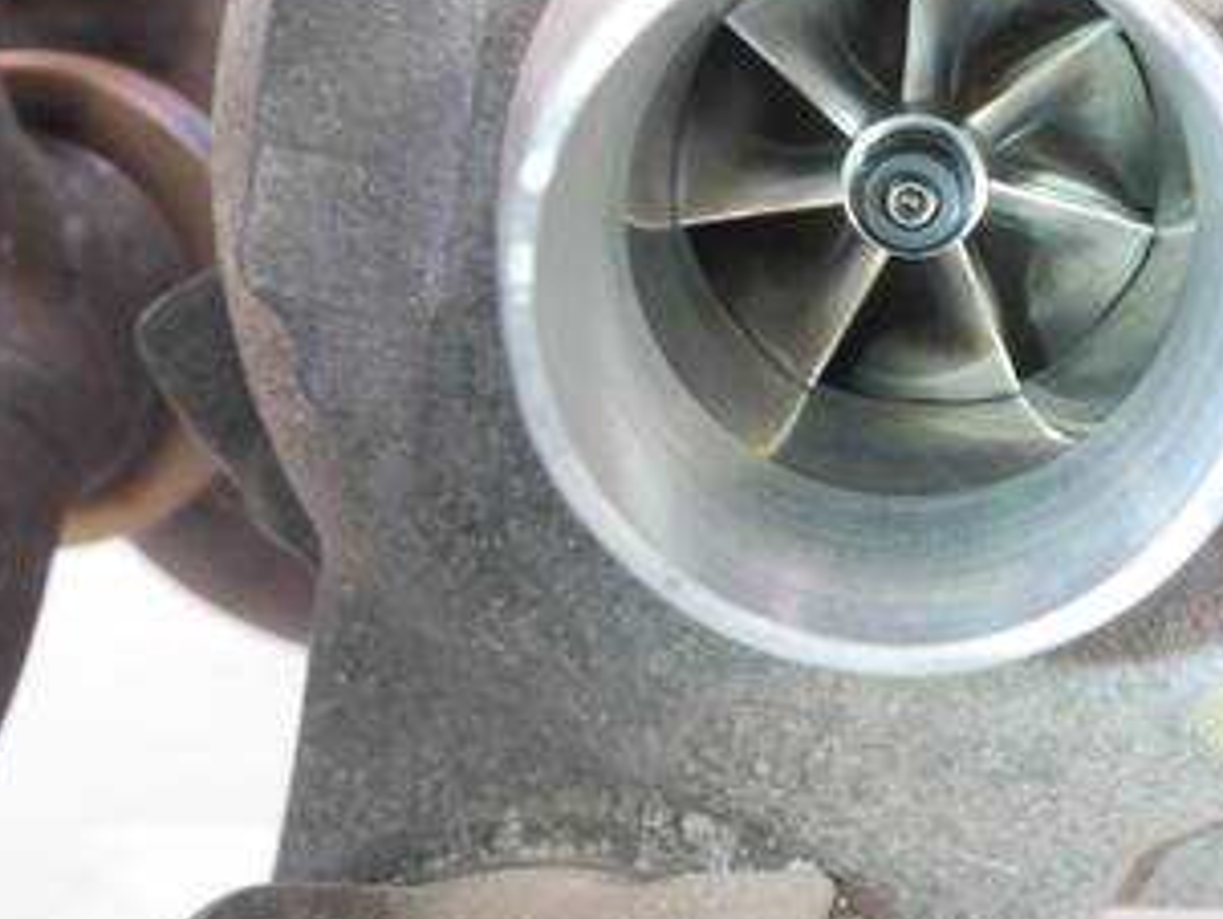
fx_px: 2368
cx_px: 926
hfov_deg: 28.5
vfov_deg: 21.7
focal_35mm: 67
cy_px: 216
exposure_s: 1/60
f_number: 4.3
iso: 1600
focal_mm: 21
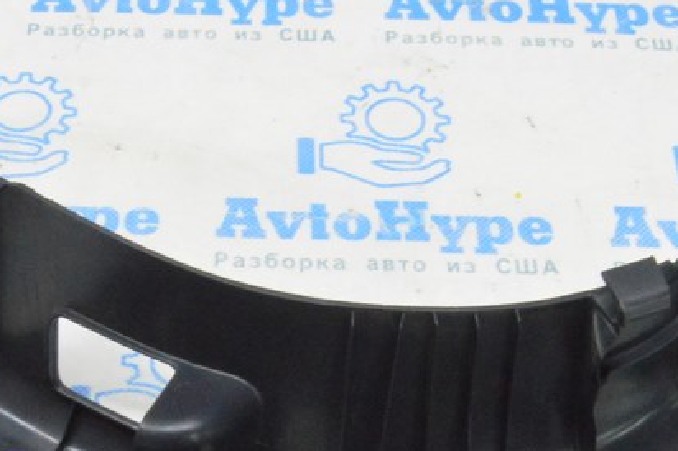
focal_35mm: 82
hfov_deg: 24.7
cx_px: 248
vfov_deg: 16.2
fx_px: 1543
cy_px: 465
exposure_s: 1/15
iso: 6400
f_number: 20
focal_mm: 22
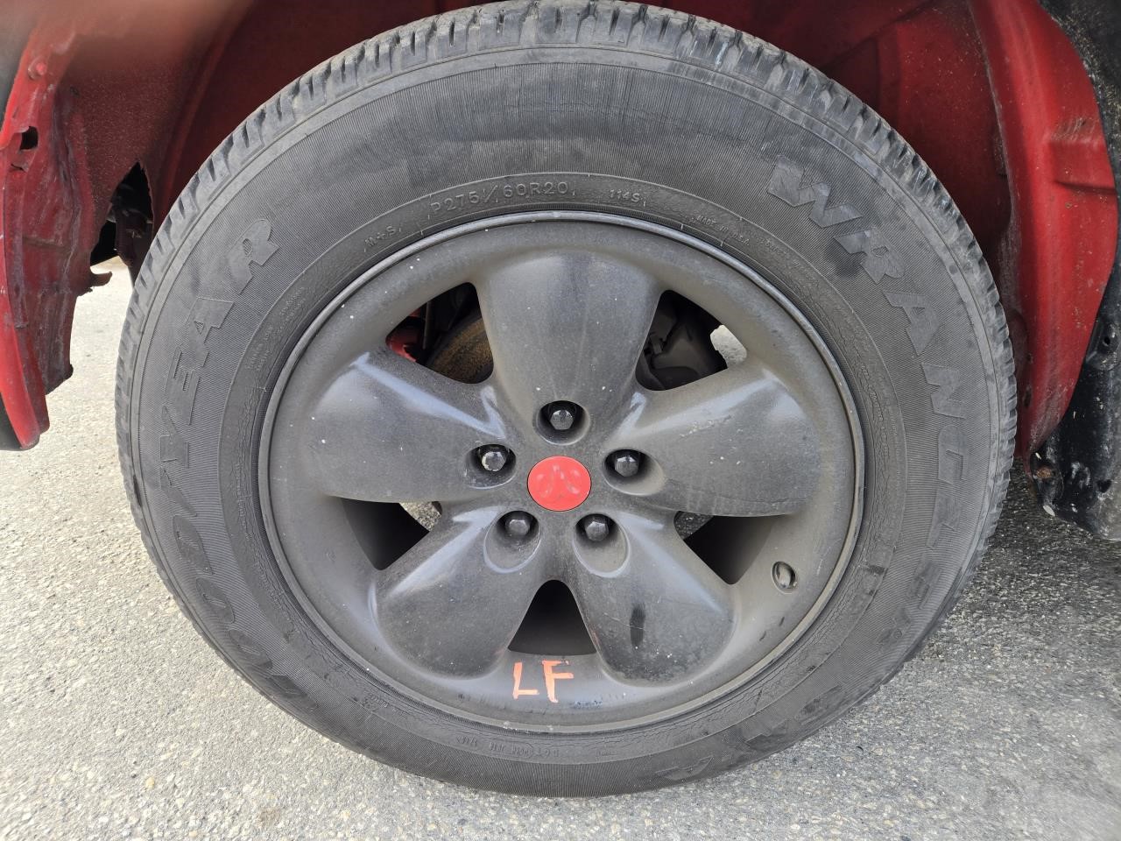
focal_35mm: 23
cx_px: 560
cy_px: 420
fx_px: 745
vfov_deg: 58.9
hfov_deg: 73.9
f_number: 1.8
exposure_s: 1/180
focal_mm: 5.4
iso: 64
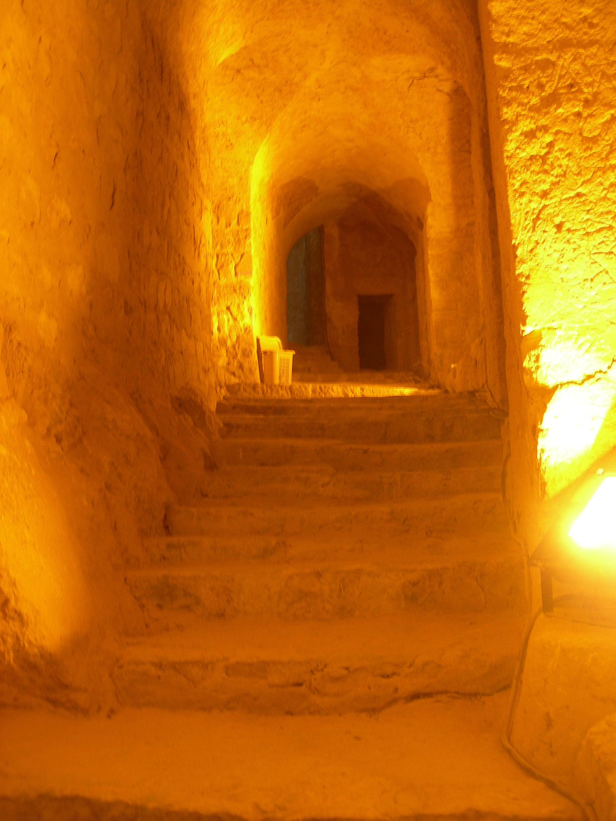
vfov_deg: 49.0
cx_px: 308
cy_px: 410
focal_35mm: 38
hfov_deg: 37.7
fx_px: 902
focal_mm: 7.8
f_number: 2.8
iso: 50
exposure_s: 1/17.3
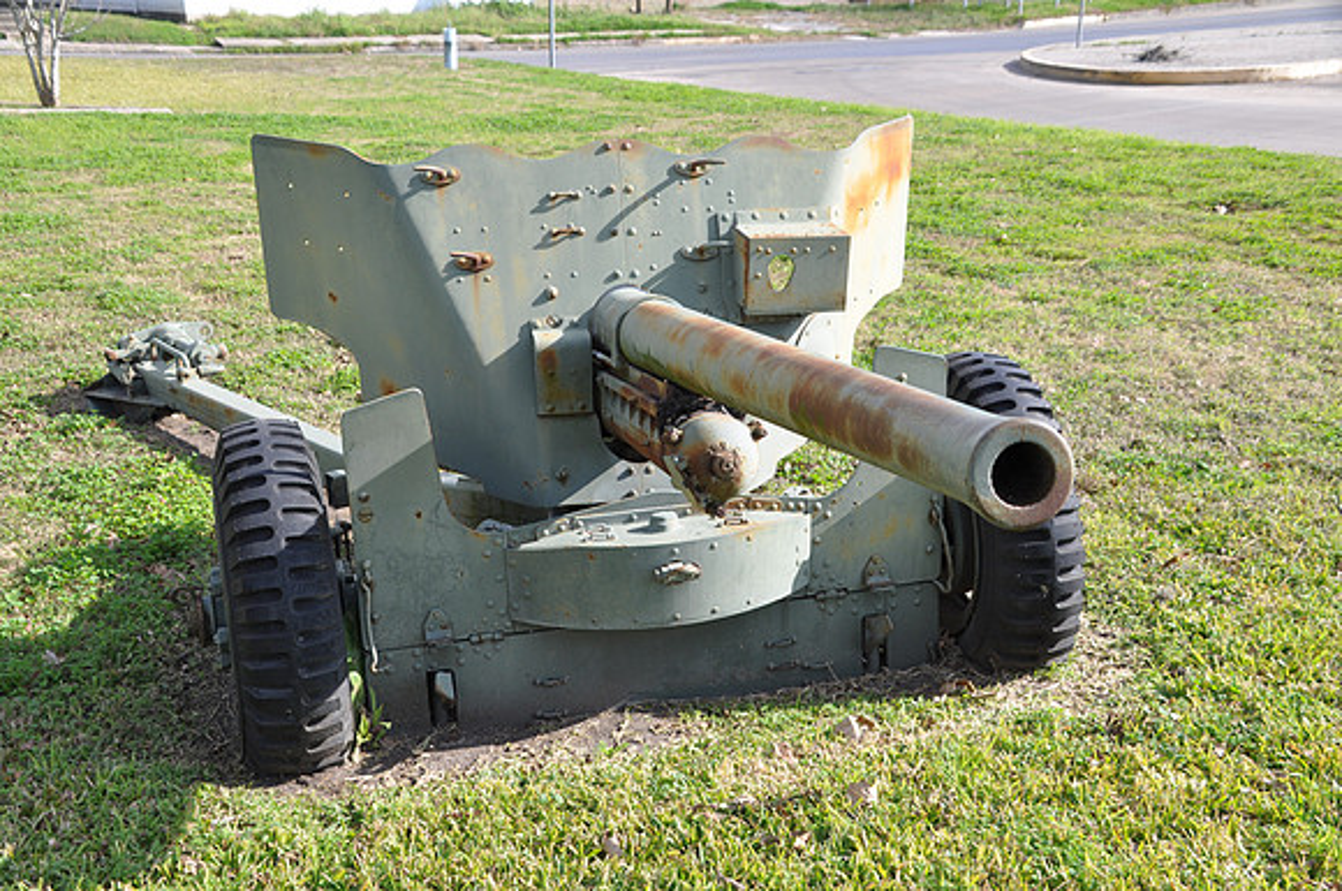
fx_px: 1731
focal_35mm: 46
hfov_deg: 42.4
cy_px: 446
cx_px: 671
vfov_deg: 28.9
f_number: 10
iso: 200
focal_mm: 31
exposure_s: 1/100
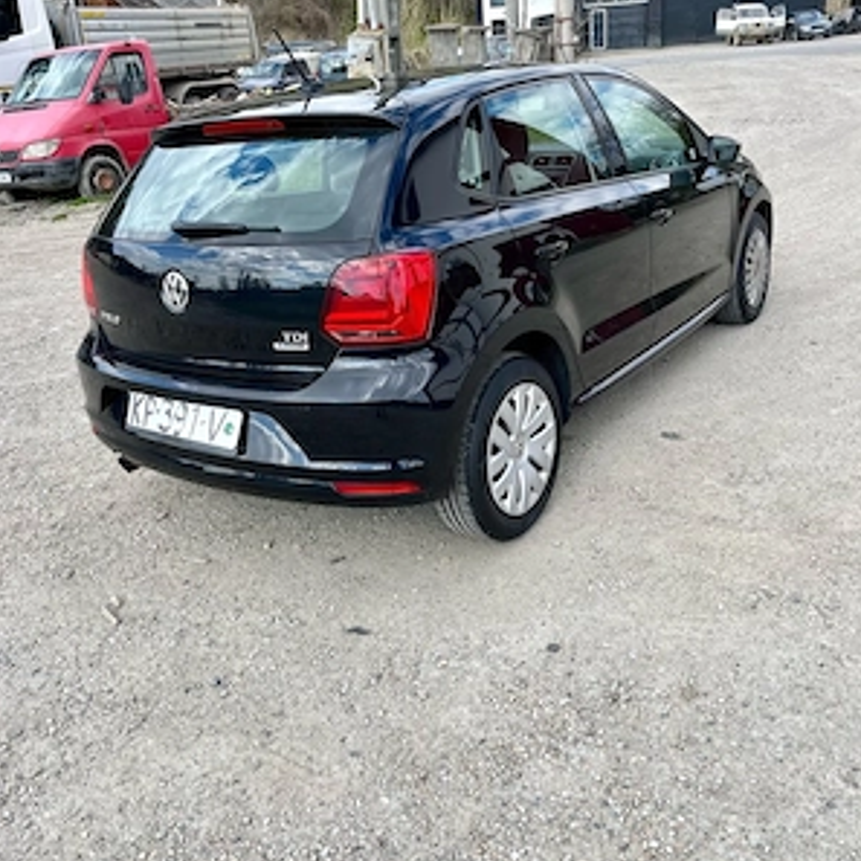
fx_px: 872
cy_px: 371
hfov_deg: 52.5
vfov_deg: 52.4
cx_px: 429
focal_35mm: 31
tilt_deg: -20.0
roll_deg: +4.0
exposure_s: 1/1018
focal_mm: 5.1
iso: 50
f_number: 1.6
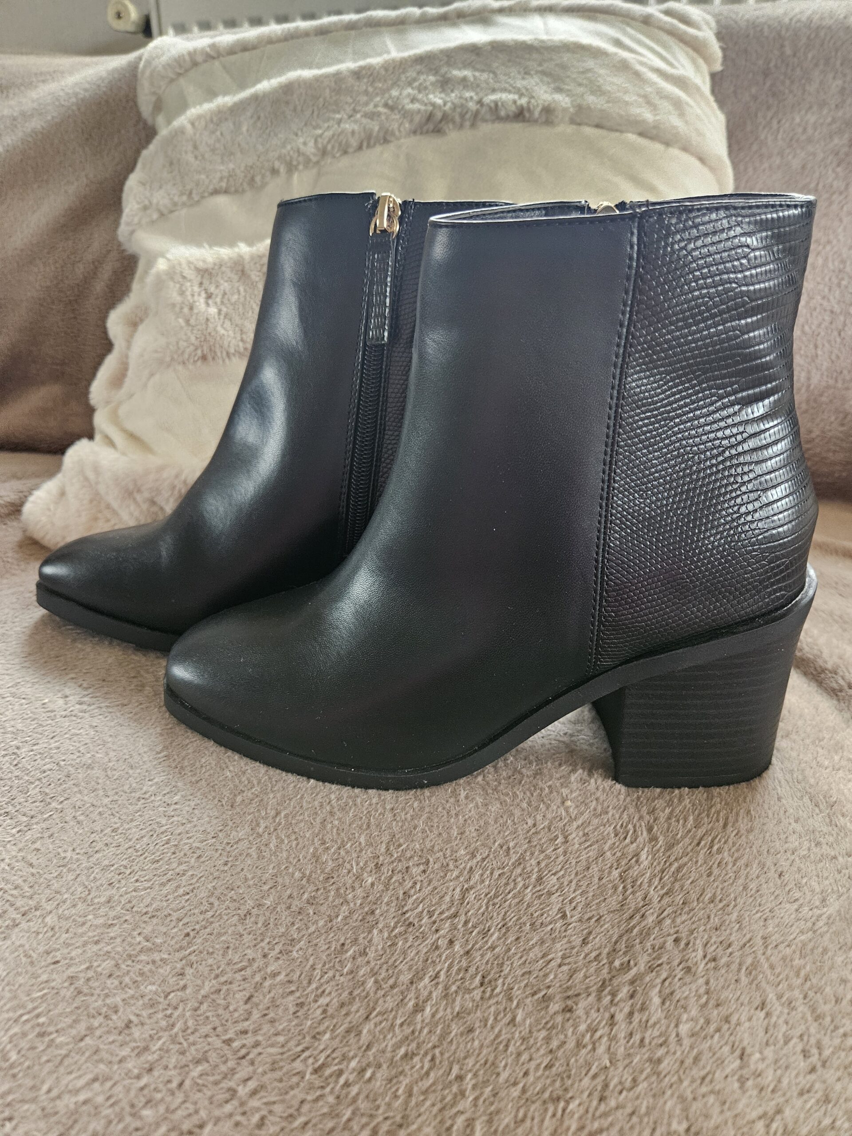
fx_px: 755
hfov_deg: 58.9
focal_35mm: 23
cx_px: 426
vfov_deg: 73.9
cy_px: 568
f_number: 1.8
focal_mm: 5.4
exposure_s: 1/100
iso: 1000
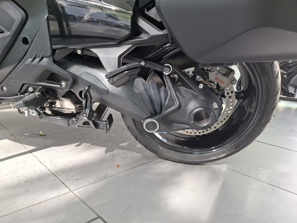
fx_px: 197
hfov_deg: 73.9
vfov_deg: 58.9
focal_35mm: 23
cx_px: 148
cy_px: 112
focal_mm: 5.54
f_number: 1.8
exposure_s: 1/120
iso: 50
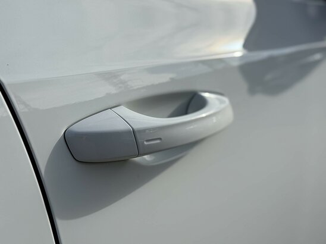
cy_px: 122
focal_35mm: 48
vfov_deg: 30.2
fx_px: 452
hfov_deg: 39.7
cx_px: 163
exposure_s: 1/9901
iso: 100
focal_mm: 6.76
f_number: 1.78
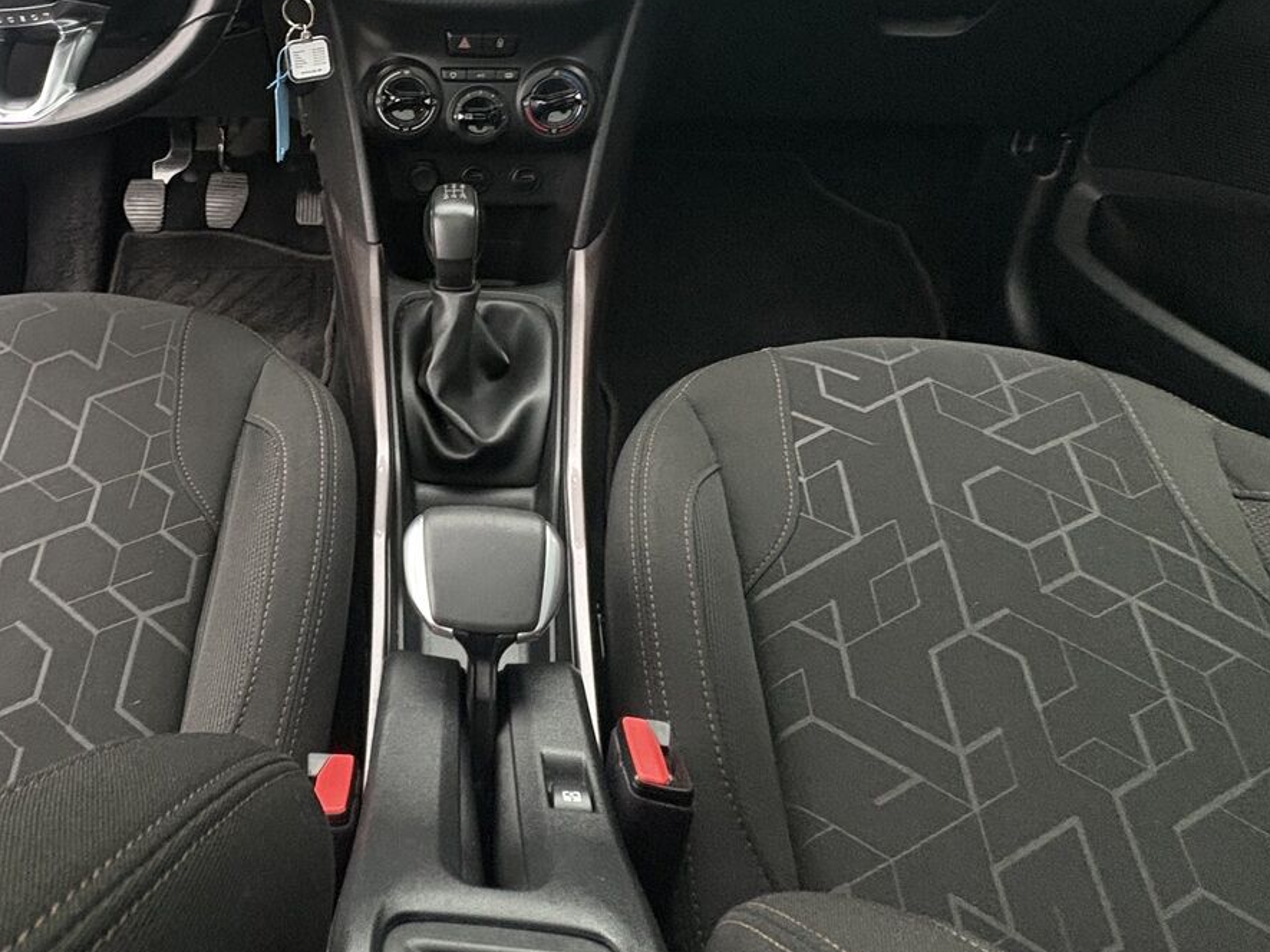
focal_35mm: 27
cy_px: 262
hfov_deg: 62.1
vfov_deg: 49.7
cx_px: 341
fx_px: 991
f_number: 2.2
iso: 500
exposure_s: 1/60
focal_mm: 2.22
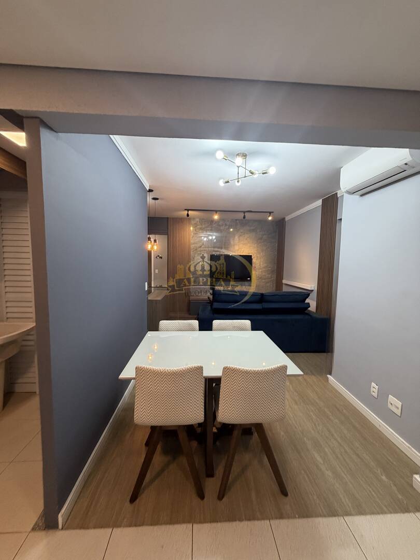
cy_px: 280
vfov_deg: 102.1
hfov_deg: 85.7
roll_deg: +0.2
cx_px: 210
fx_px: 226
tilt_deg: +0.4
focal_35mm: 14
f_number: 2.2
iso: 200
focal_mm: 2.22
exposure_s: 1/60
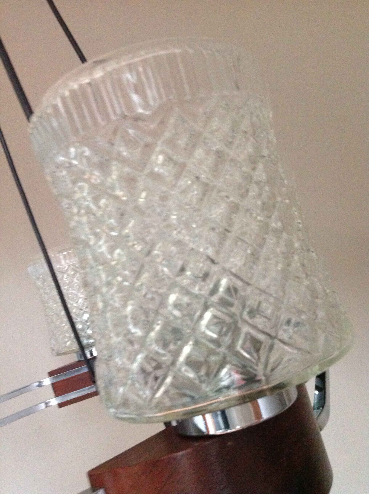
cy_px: 247
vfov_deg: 52.7
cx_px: 184
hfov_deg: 40.6
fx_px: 499
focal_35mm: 35
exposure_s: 1/15
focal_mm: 4.28
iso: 800
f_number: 2.4
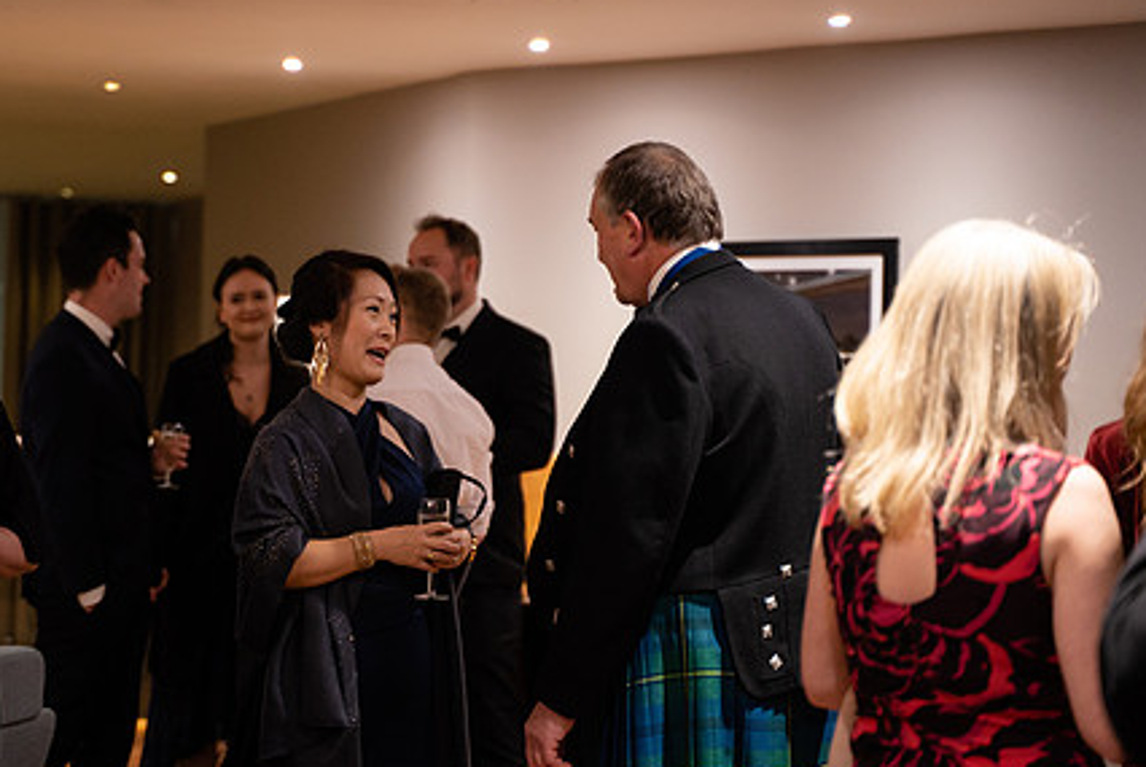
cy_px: 354
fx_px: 3250
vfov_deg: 13.5
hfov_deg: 19.9
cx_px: 390
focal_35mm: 102
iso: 1250
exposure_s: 1/60
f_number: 2.8
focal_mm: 75
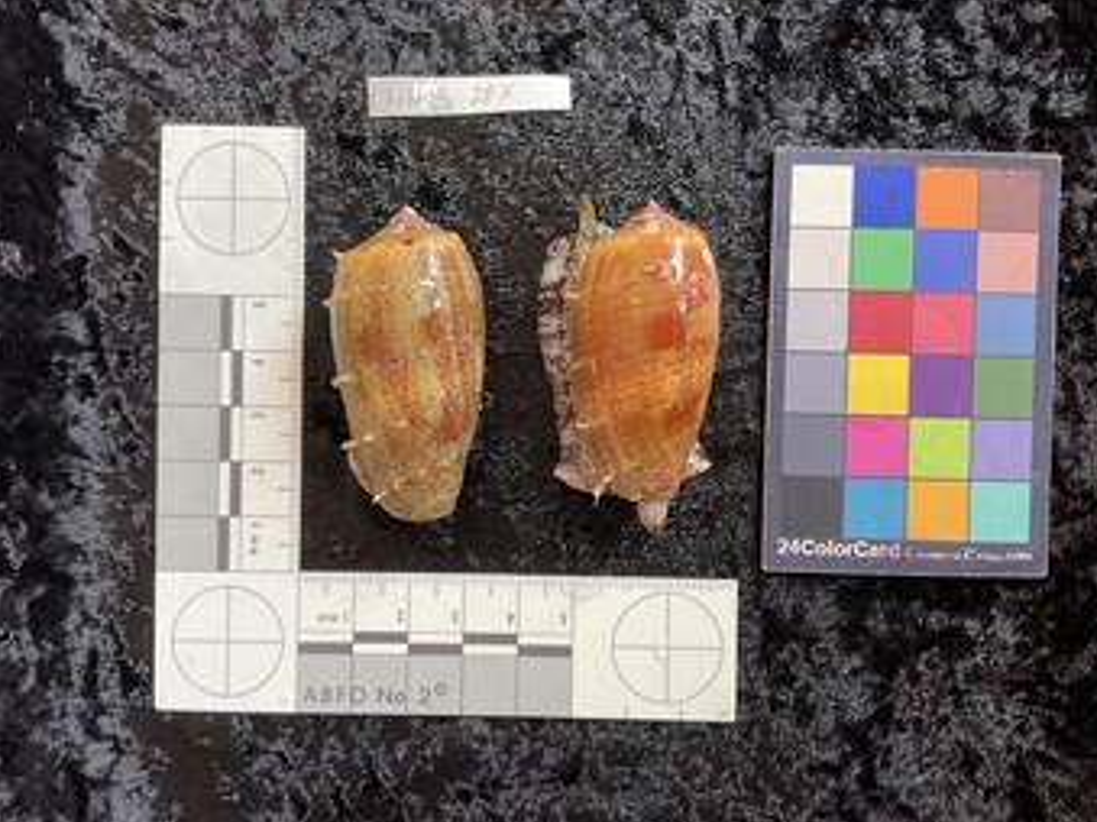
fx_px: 950
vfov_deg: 46.8
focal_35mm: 30
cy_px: 422
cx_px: 563
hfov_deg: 60.0
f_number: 1.8
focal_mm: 3
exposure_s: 1/60
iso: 40
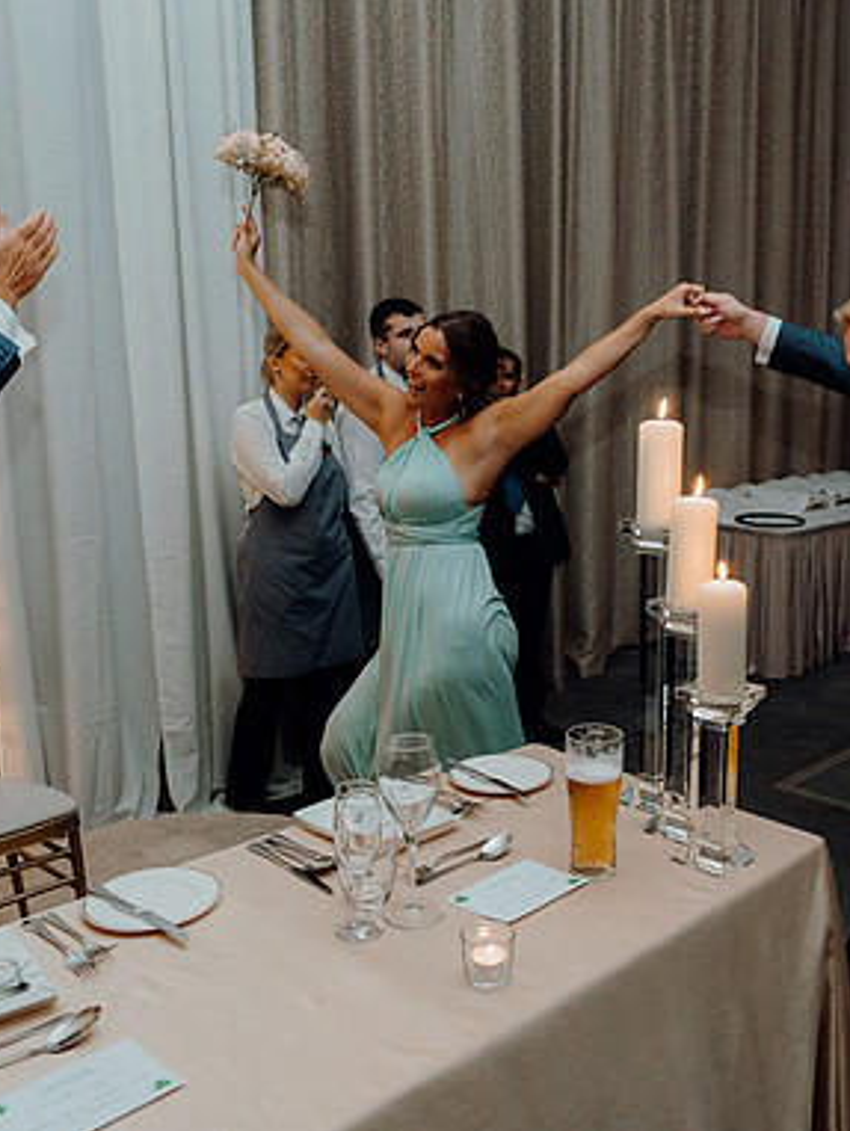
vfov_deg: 52.6
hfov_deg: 40.5
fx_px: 1145
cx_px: 527
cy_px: 564
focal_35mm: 35
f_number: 3.5
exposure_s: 1/160
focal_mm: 24
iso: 2500
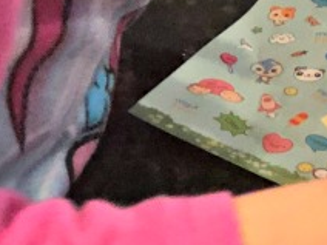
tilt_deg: -34.1
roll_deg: +0.7
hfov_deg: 8.4
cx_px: 498
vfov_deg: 6.4
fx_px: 2163
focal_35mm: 229
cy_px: -76
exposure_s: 1/30
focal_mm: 6.6
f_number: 2.8
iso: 500
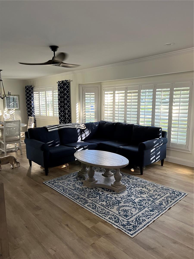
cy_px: 130
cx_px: 97
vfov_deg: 67.3
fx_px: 194
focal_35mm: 26
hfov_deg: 53.1
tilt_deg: -9.6
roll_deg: +0.0
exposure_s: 1/85
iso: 125
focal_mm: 5.7
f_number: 1.5
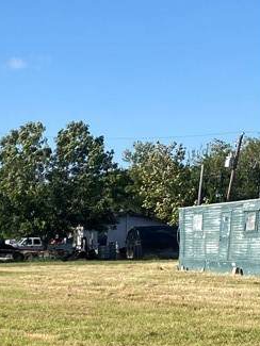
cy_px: 383
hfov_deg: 16.3
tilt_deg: -8.4
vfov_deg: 22.5
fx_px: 821
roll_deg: +0.6
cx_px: -139
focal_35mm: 82
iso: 32
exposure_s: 1/2315
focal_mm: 4.25
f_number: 1.8
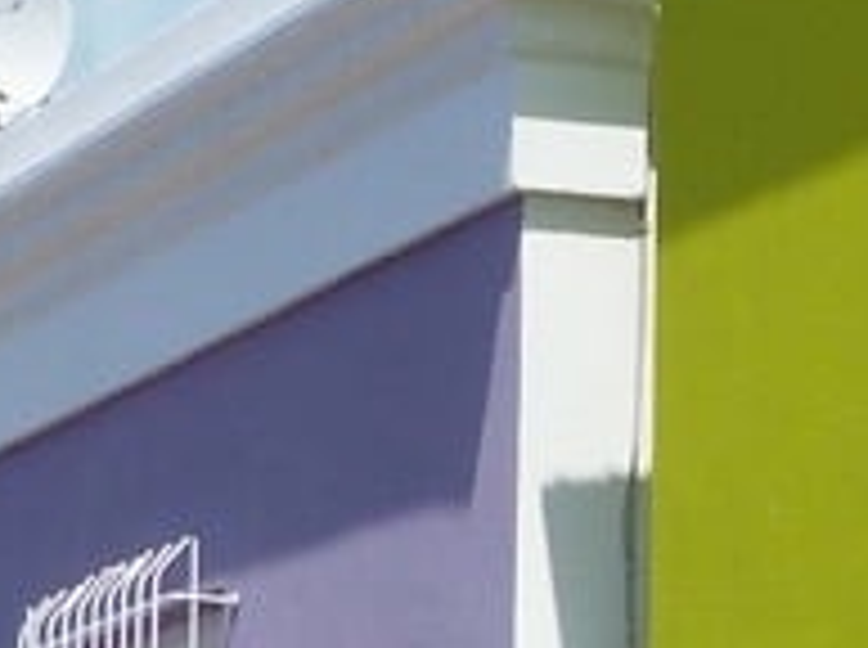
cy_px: 1156
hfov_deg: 6.5
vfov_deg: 4.9
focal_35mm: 299
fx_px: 7483
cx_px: 1345
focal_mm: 8.1
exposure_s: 1/1300
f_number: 4
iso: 100
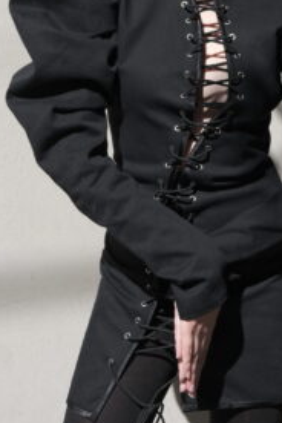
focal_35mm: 80
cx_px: 187
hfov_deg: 17.0
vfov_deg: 25.1
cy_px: 116
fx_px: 940
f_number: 3.6
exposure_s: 1/5000
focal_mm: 32.9
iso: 400
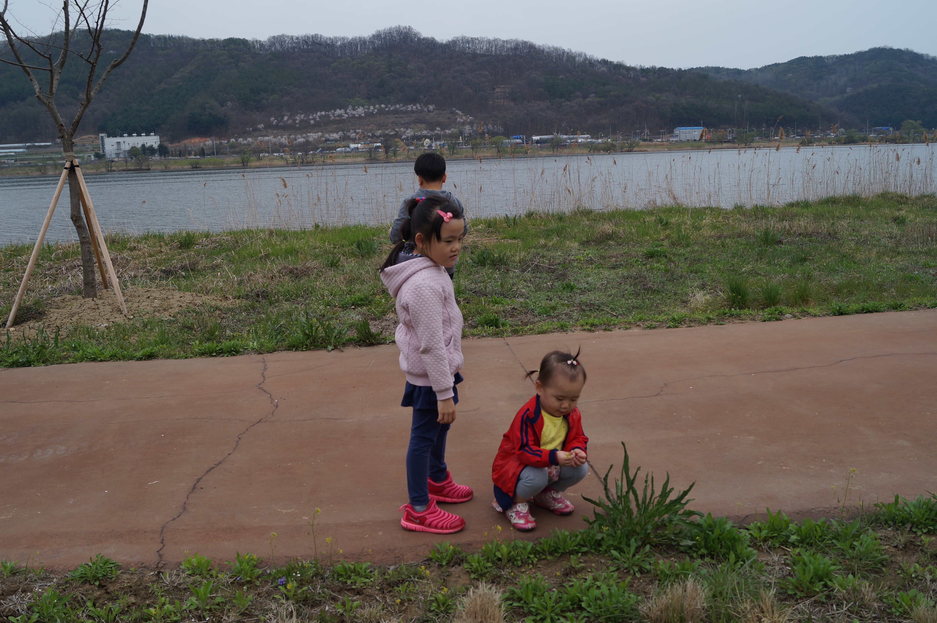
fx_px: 858
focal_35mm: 33
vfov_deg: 39.9
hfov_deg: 57.3
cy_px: 312
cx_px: 468
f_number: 5.6
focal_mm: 22
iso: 100
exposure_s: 1/125
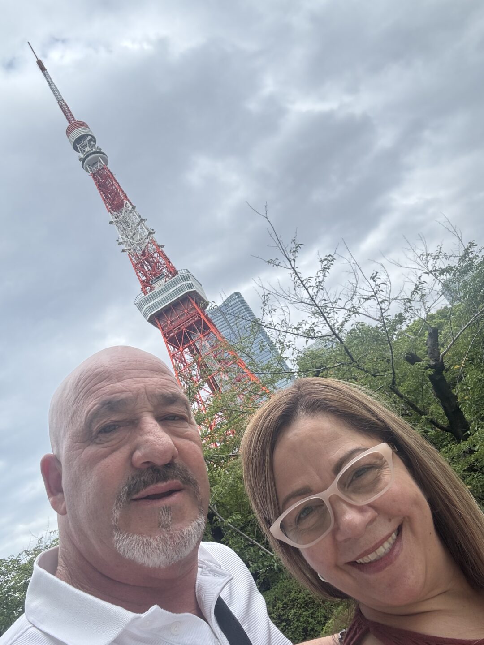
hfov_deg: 46.8
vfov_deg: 60.0
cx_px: 242
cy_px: 322
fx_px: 559
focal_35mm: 30
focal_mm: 2.69
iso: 25
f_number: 1.9
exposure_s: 1/525
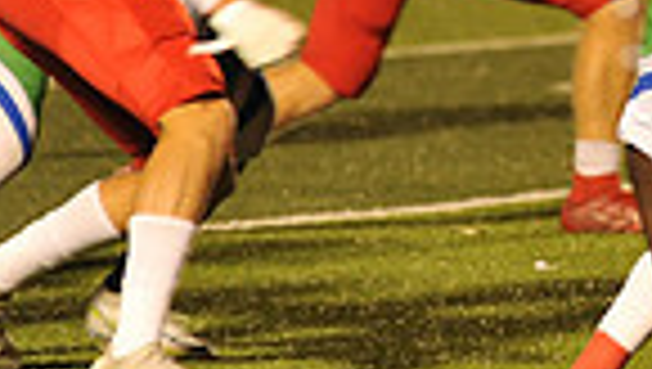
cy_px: -22
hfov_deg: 2.6
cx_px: 1043
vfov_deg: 1.5
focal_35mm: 836
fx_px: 14472
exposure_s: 1/200
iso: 2000
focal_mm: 200
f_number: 4
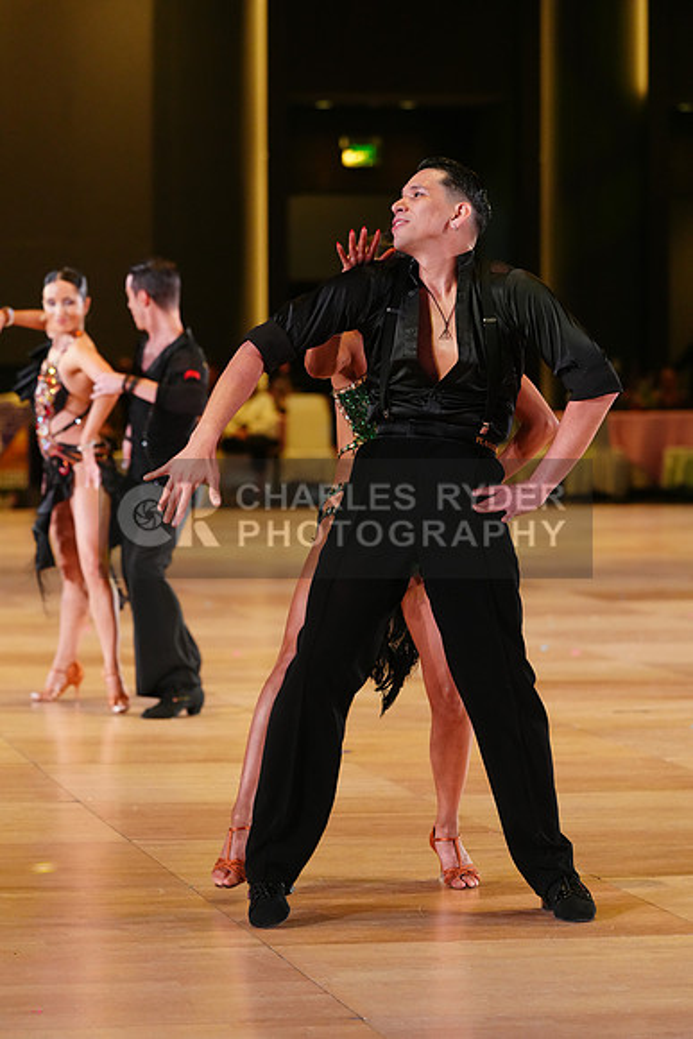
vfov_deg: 15.2
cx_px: 346
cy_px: 520
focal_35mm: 135
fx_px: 3895
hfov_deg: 10.2
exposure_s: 1/400
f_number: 4
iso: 3200
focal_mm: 135
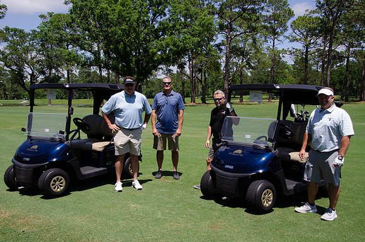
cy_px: 121
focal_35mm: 33
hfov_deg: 57.3
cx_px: 182
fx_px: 334
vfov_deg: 39.8
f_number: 10
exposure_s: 1/400
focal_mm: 22
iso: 400
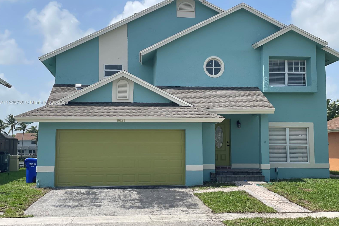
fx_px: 518
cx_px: 172
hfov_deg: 36.2
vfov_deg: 24.6
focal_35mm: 55
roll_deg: +0.0
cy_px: 103
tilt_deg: +6.2
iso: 32
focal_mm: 6
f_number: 2
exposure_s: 1/2283
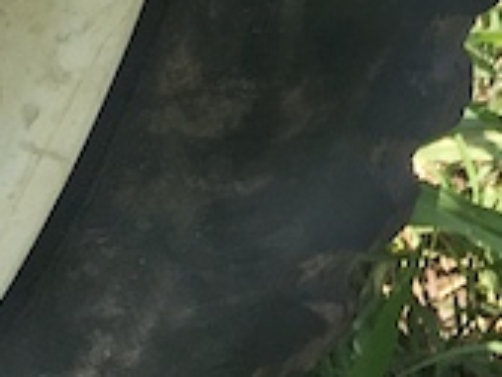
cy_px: -632
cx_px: 1518
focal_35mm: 176
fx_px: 2554
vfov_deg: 7.7
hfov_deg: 9.0
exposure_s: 1/413
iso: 25
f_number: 2.2
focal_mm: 4.15
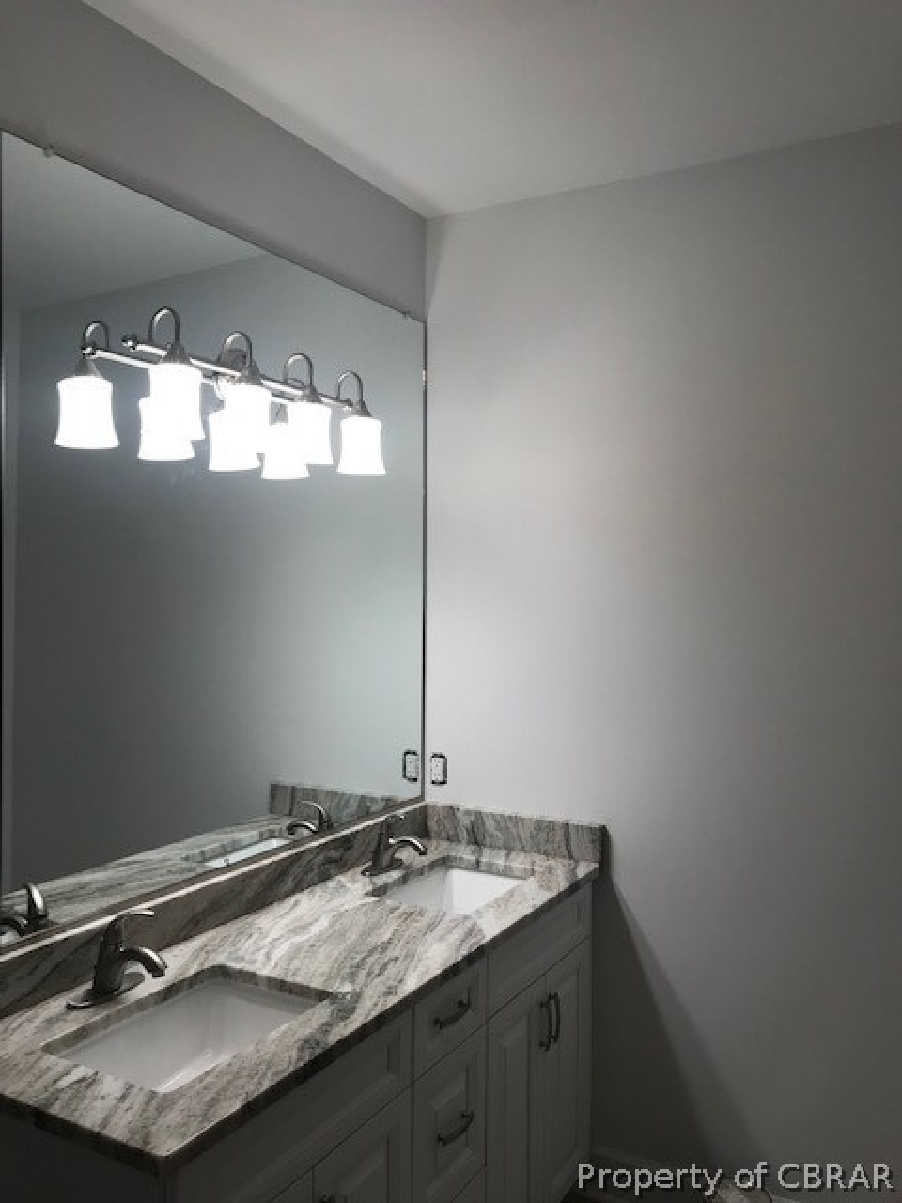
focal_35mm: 28
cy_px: 602
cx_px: 451
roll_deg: -0.3
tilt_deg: +0.5
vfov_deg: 63.4
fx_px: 973
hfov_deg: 49.7
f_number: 1.8
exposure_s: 1/120
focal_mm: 3.99
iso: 40
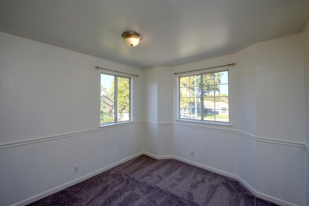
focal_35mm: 14
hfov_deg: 104.3
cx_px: 154
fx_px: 120
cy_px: 103
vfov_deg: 81.2
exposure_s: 1/40
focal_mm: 14
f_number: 10
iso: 400
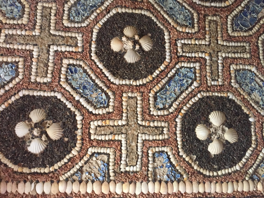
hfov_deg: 61.7
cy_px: 99
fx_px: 221
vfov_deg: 48.2
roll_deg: -1.8
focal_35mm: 29
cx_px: 132
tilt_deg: +8.0
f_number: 2.2
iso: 250
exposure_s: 1/25
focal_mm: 4.15
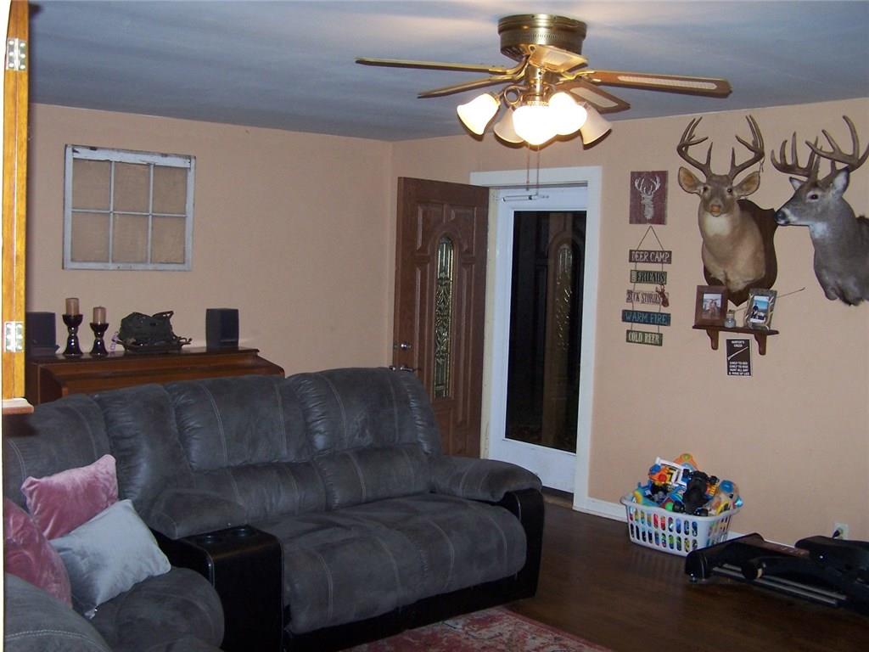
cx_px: 434
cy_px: 326
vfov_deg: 37.7
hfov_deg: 49.0
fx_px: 954
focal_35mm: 38
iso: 140
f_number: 2.8
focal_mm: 6.3
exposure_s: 1/60
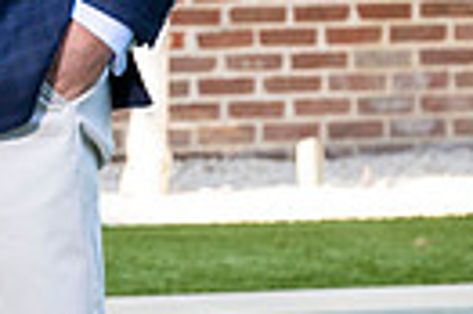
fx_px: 4606
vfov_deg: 3.9
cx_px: -448
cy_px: -312
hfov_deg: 5.8
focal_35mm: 351
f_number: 5
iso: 400
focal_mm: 79
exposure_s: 1/200
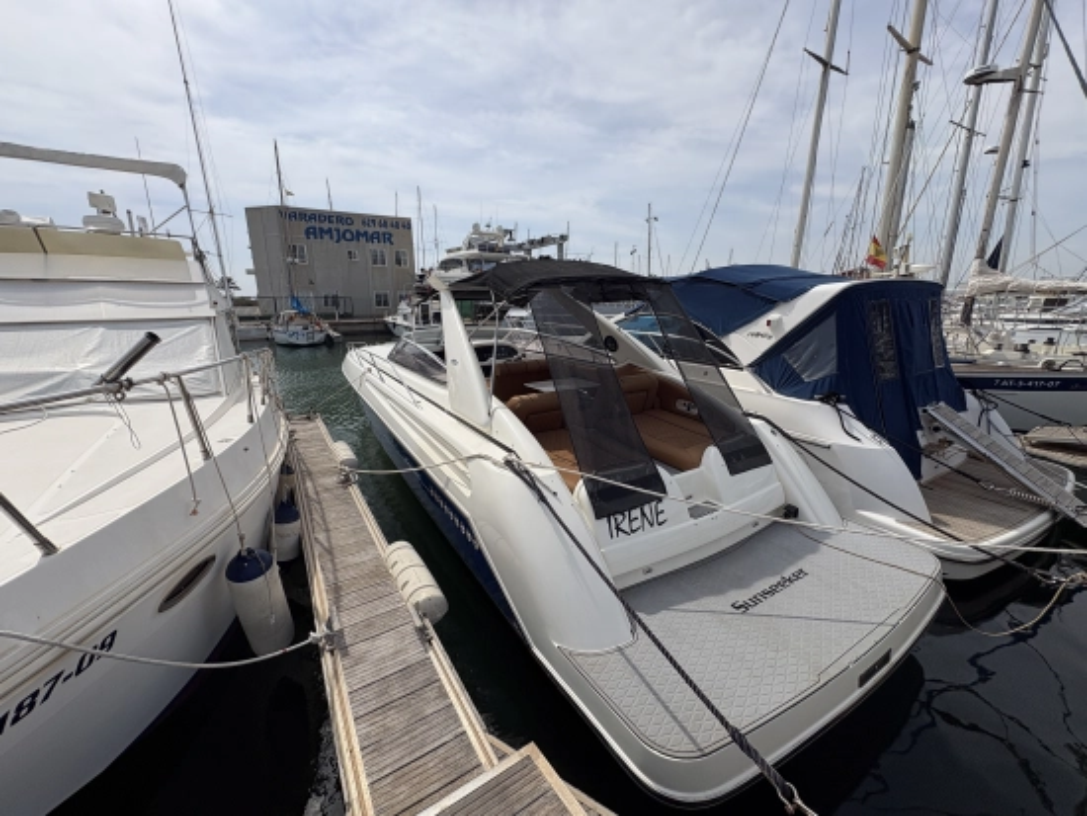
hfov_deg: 102.0
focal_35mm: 14
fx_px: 440
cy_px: 408
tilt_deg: -14.1
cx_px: 544
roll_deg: +2.0
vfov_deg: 85.7
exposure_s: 1/3247
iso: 50
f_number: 2.2
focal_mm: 2.22
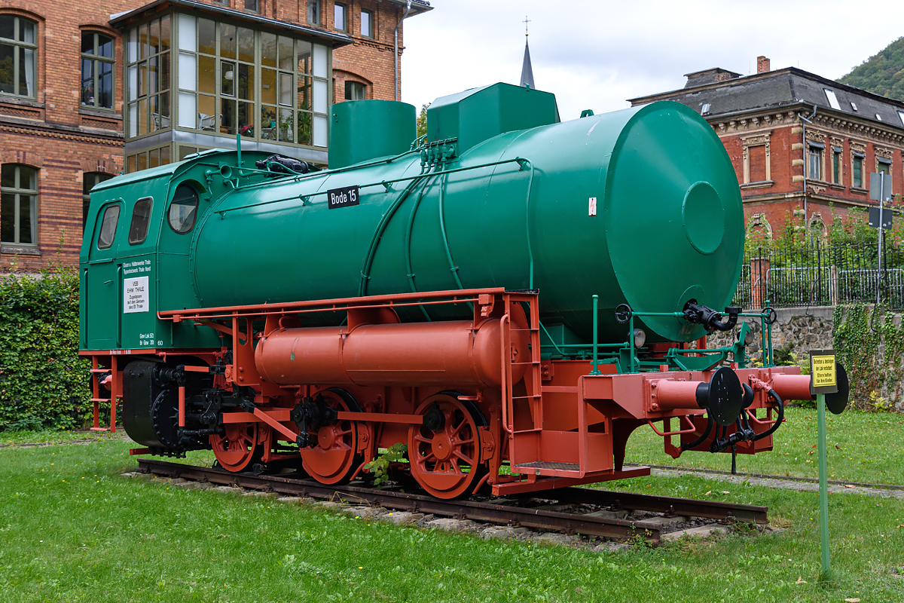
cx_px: 452
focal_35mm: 40
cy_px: 302
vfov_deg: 33.0
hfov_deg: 47.9
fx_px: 1017
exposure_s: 1/320
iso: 200
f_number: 5
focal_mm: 27
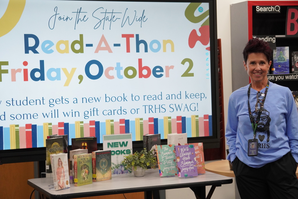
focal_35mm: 82
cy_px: 100
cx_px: 149
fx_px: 683
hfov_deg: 24.6
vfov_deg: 16.6
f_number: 4.5
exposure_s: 1/160
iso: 1600
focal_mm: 55
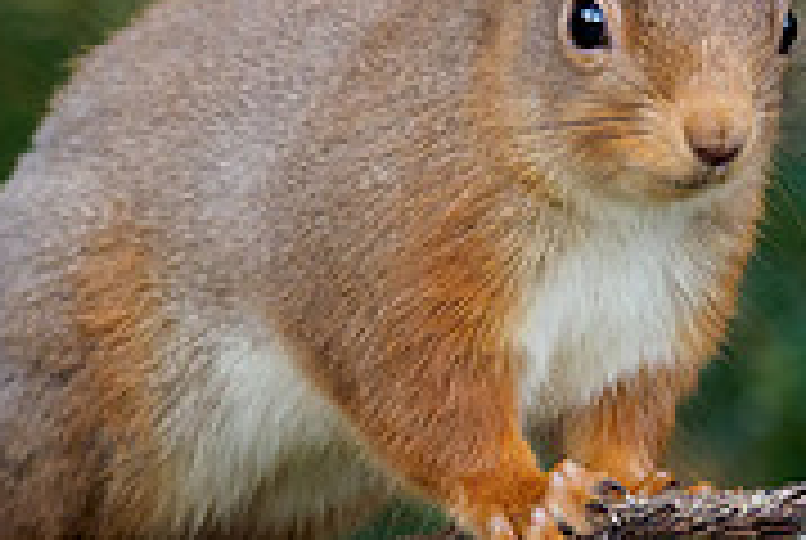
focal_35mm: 2517
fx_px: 56445
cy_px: -63
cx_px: 536
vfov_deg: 0.5
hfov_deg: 0.8
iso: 1250
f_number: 4
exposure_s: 1/400
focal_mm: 300
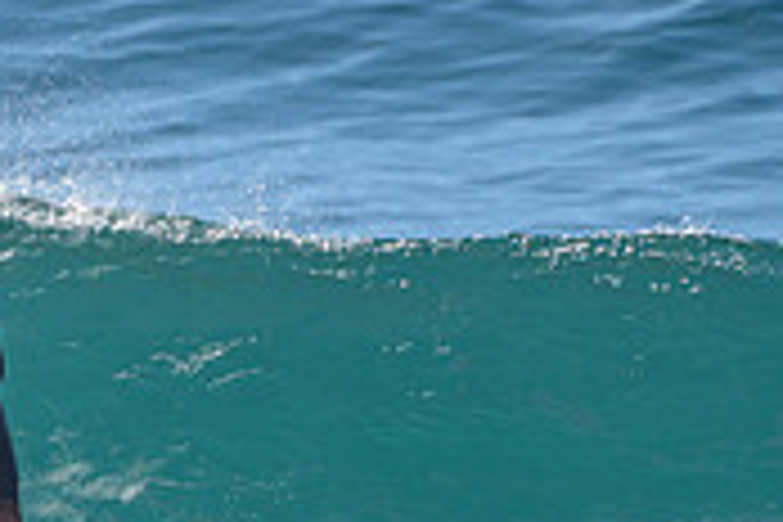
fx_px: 44519
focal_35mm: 2047
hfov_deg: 1.0
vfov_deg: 0.7
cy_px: 484
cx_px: 38
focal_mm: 500
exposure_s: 1/2000
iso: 140
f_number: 5.6
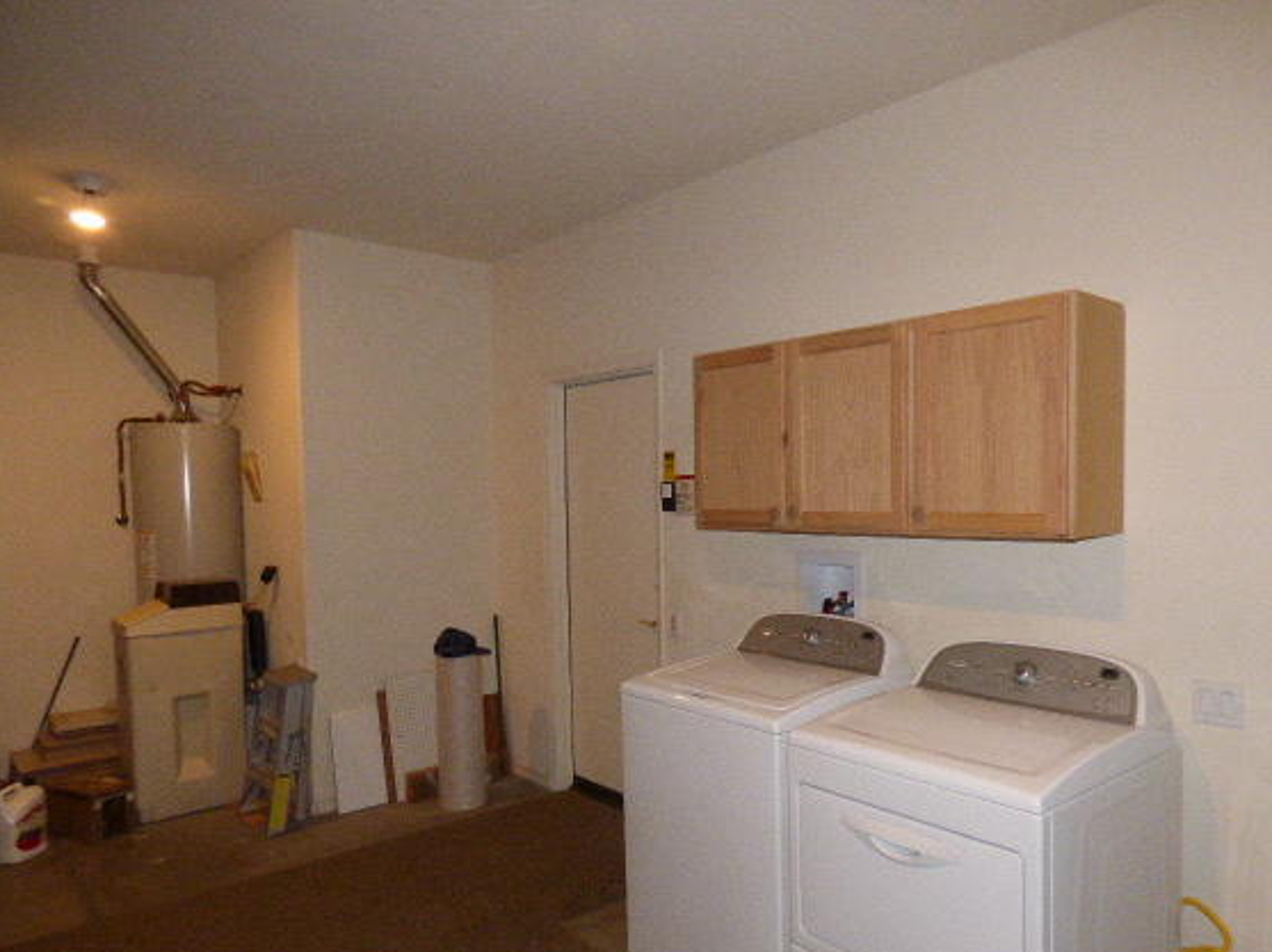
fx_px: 845
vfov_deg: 58.7
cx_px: 690
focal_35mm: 23
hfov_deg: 73.8
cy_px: 530
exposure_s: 1/125
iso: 800
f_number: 2.8
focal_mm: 3.58
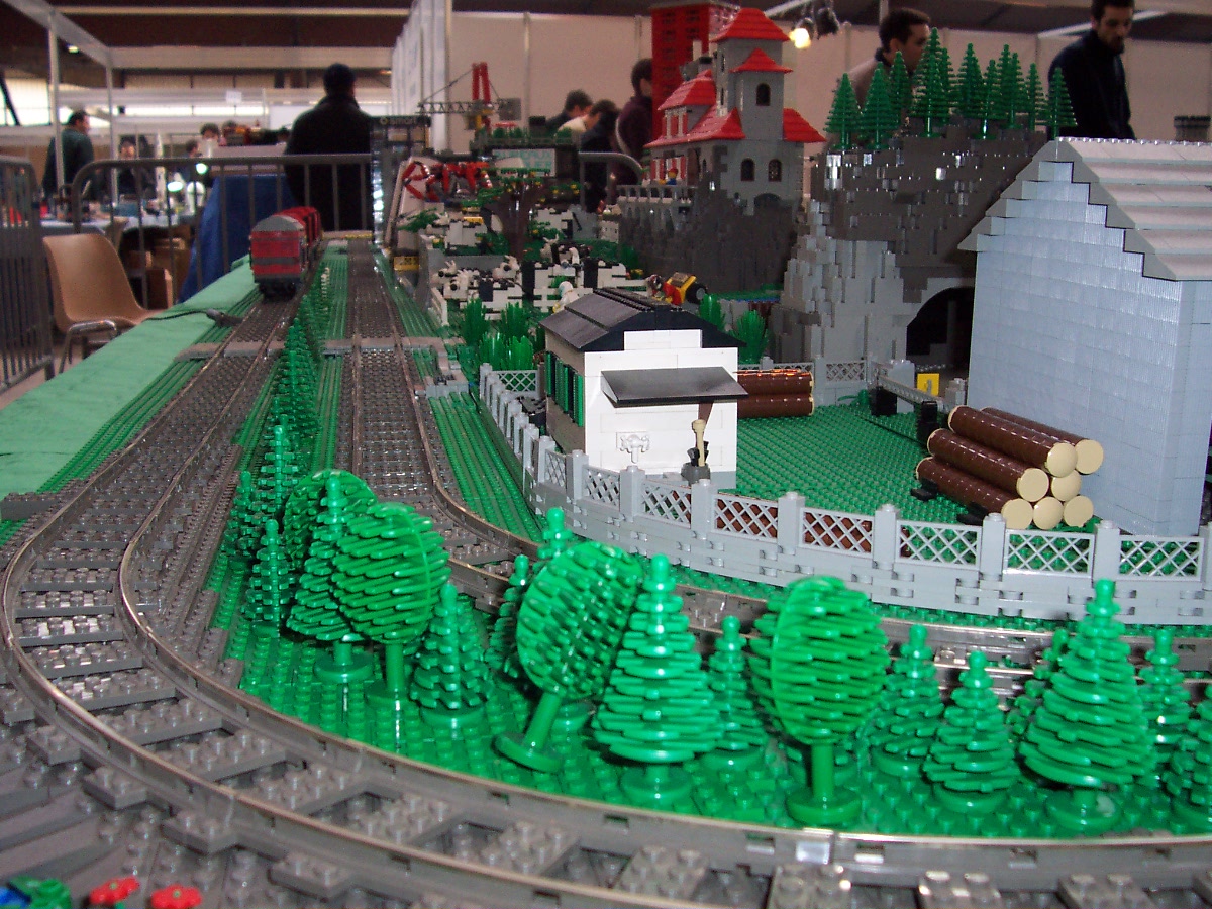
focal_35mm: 37
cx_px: 606
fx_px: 1295
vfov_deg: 38.7
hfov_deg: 50.1
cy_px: 454
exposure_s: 1/60
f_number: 2.8
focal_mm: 5.6
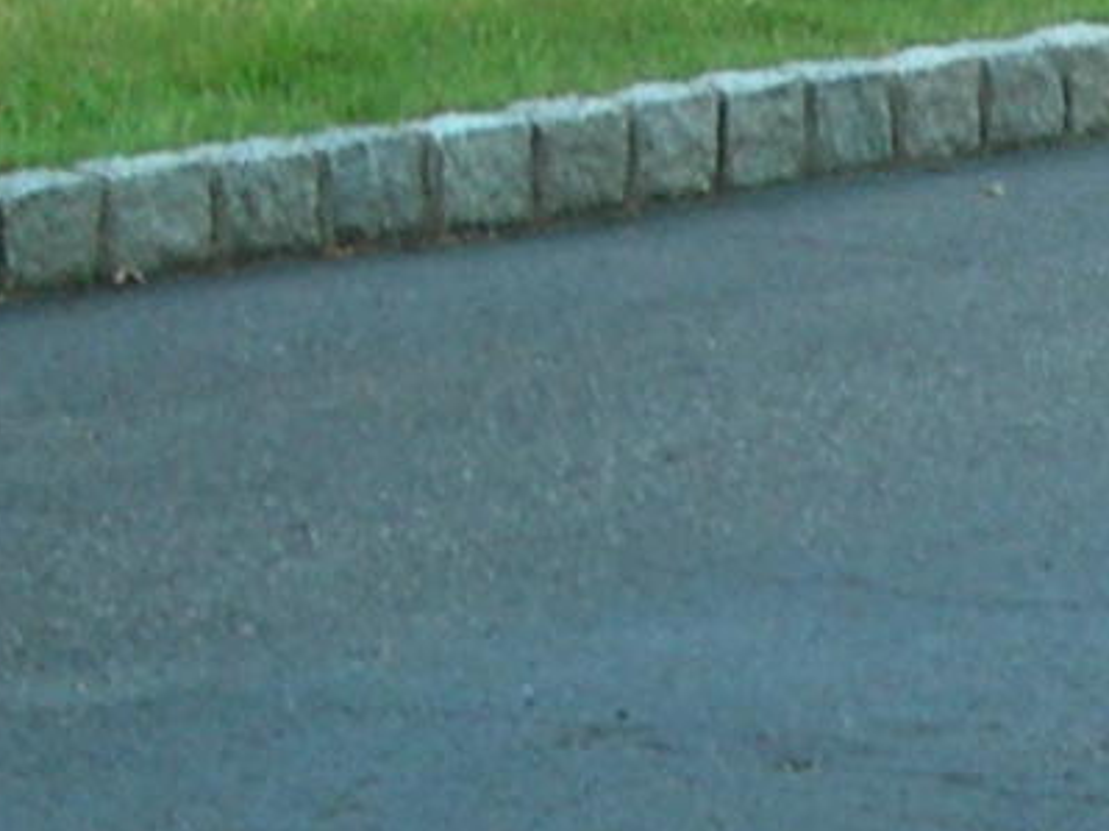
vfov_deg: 5.2
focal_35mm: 286
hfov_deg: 6.6
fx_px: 9160
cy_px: 542
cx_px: 2435
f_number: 4.8
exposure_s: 1/38.6
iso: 50
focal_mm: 7.8
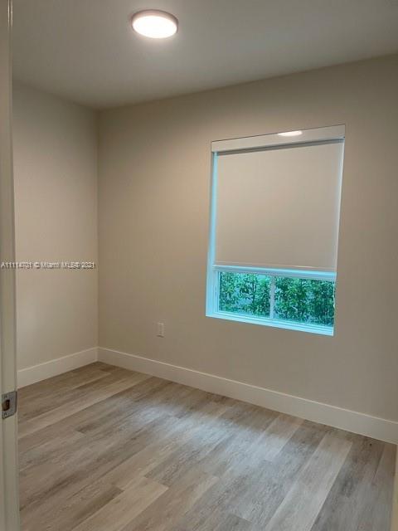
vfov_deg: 67.3
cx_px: 199
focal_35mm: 26
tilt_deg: -4.7
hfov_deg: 53.1
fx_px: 399
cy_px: 266
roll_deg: -0.6
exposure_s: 1/60
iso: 80
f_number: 1.6
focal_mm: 4.2
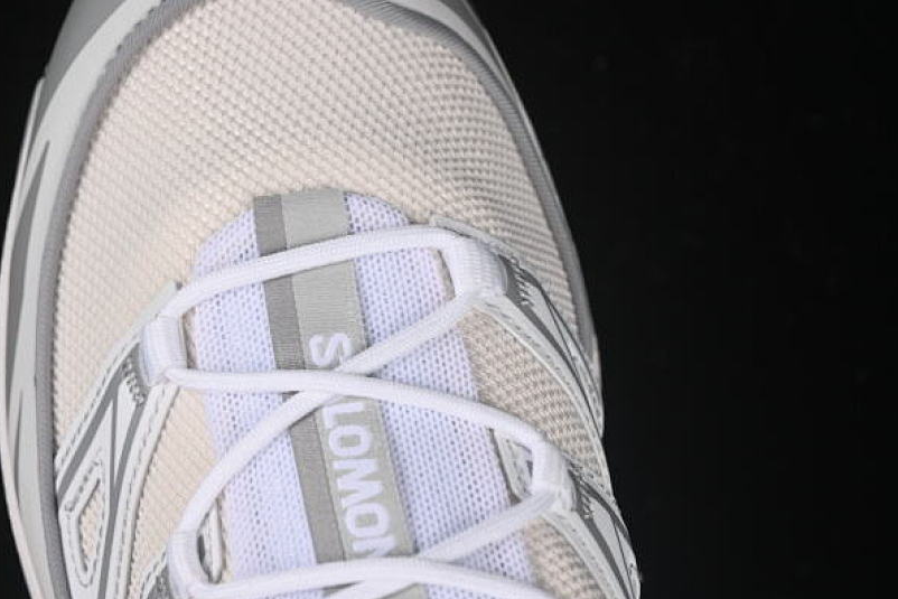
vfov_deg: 13.5
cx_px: 343
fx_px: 2520
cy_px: 233
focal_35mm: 101
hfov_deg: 20.2
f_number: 7.1
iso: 160
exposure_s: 1/80
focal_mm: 50
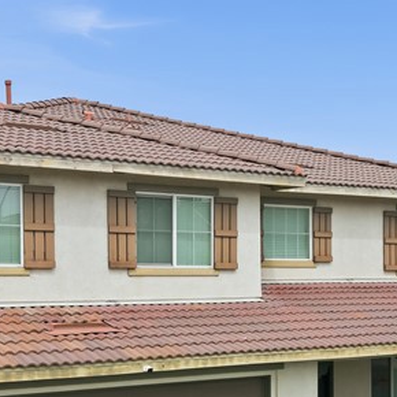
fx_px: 973
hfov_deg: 23.0
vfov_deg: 22.8
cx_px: 246
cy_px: 296
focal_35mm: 75
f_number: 1.8
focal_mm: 8.7
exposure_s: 1/40
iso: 100
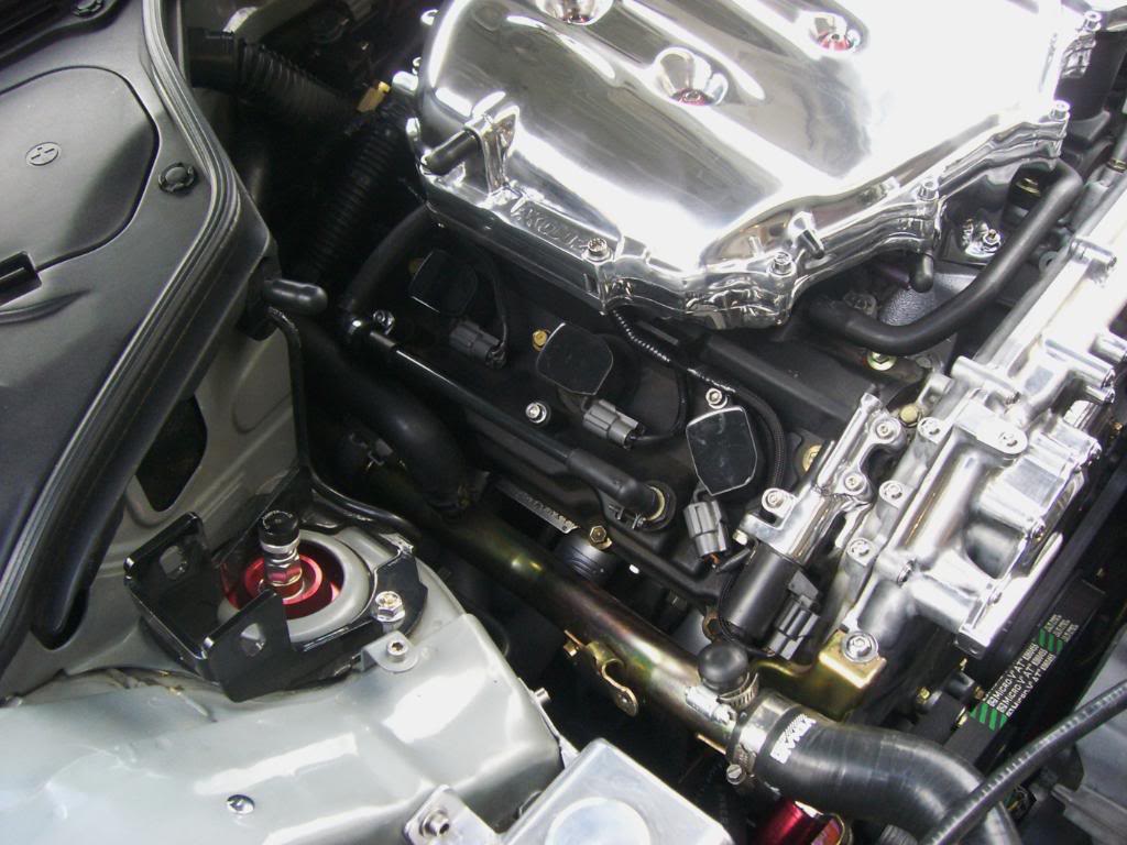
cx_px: 564
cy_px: 422
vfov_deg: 37.7
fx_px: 1237
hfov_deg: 49.0
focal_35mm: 38
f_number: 2.7
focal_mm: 6.2
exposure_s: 1/125
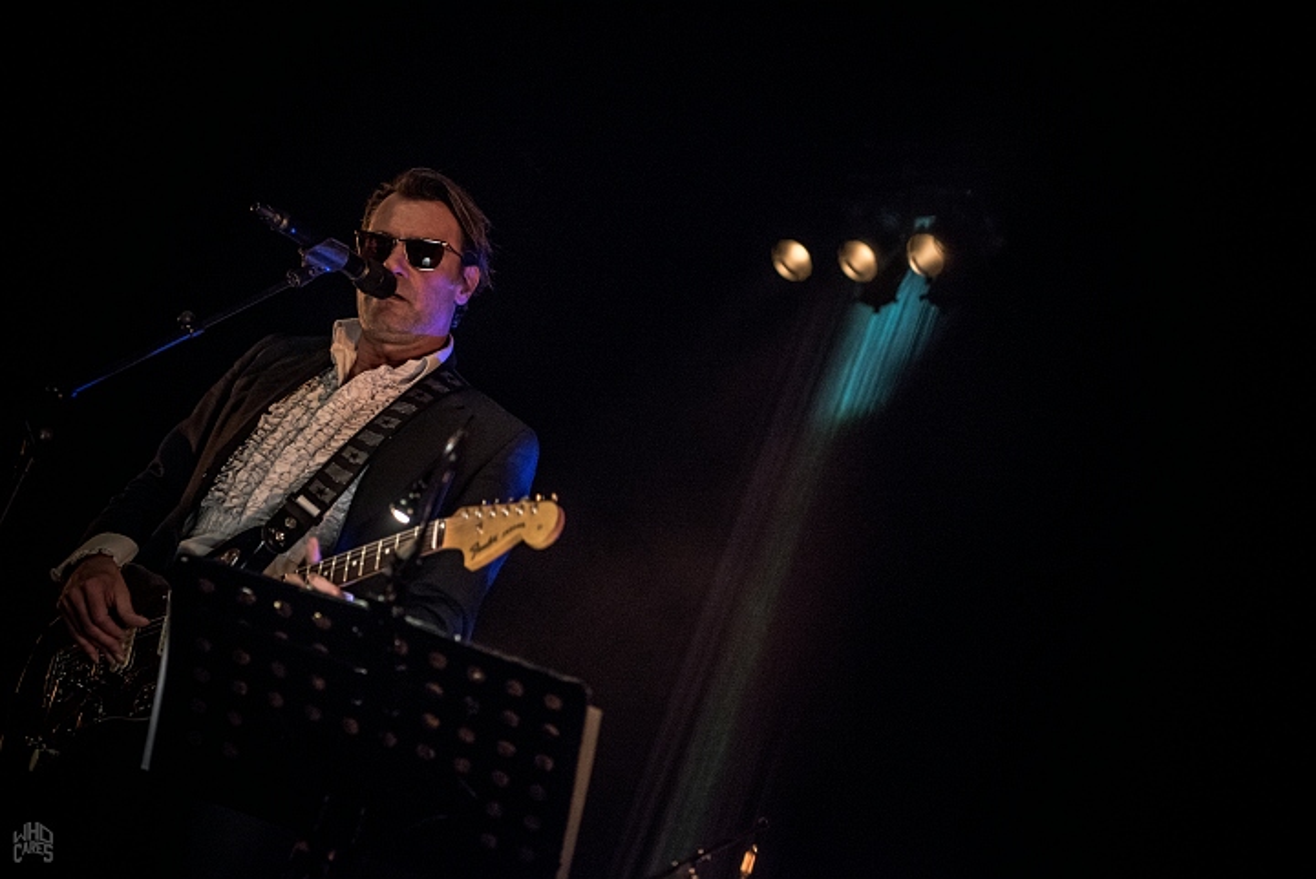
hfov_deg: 28.8
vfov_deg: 19.5
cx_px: 658
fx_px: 2560
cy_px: 440
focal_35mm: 70
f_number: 2.8
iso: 2500
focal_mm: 70
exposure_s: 1/80
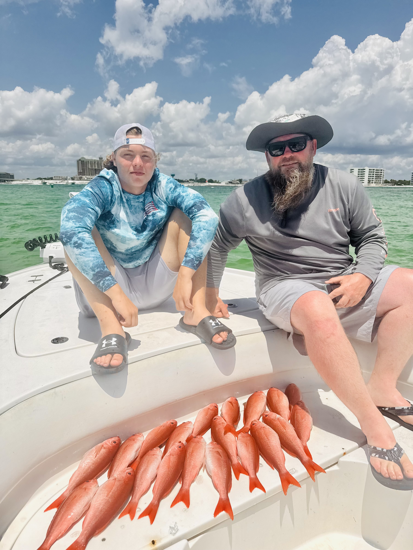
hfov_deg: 56.8
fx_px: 382
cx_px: 206
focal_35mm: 24
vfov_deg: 71.6
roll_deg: -0.4
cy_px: 275
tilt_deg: -12.0
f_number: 1.78
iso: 64
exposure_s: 1/12346
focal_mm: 6.76
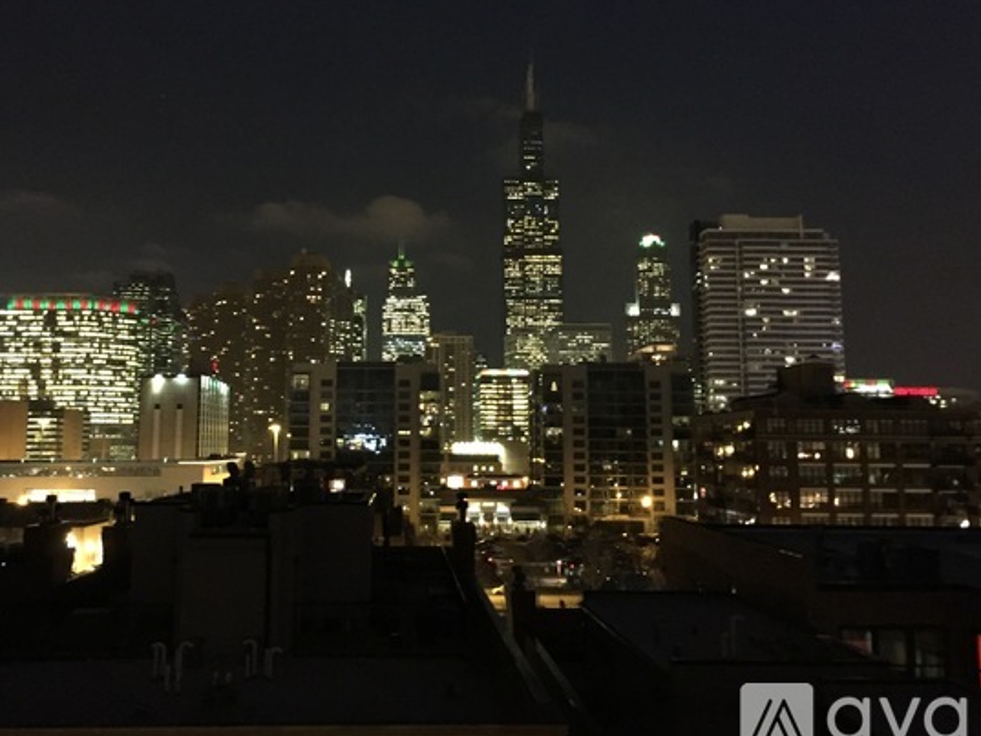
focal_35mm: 36
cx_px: 427
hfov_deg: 51.2
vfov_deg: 39.5
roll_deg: -0.7
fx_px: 1020
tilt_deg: +6.8
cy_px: 300
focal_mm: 4.15
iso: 800
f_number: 2.2
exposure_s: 1/15
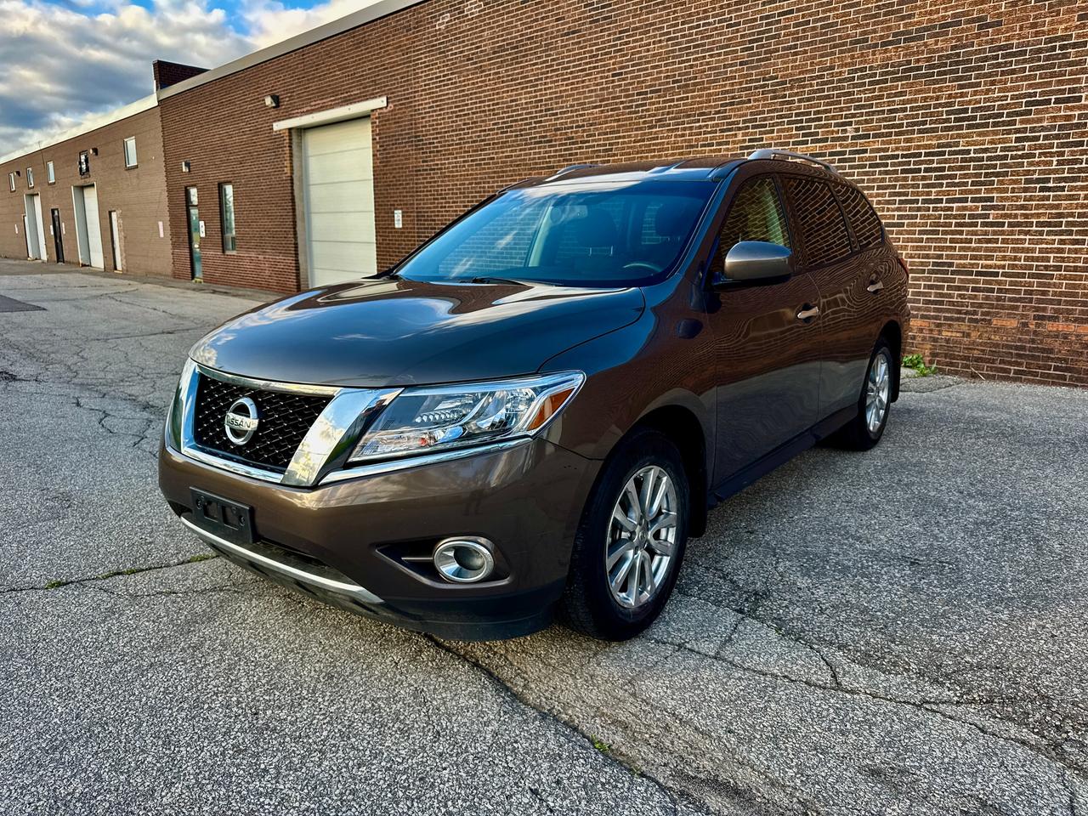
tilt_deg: -11.7
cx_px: 544
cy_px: 408
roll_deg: -0.2
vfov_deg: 56.8
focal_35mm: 24
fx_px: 754
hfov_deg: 71.6
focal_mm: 6.76
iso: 80
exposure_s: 1/645
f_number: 1.78
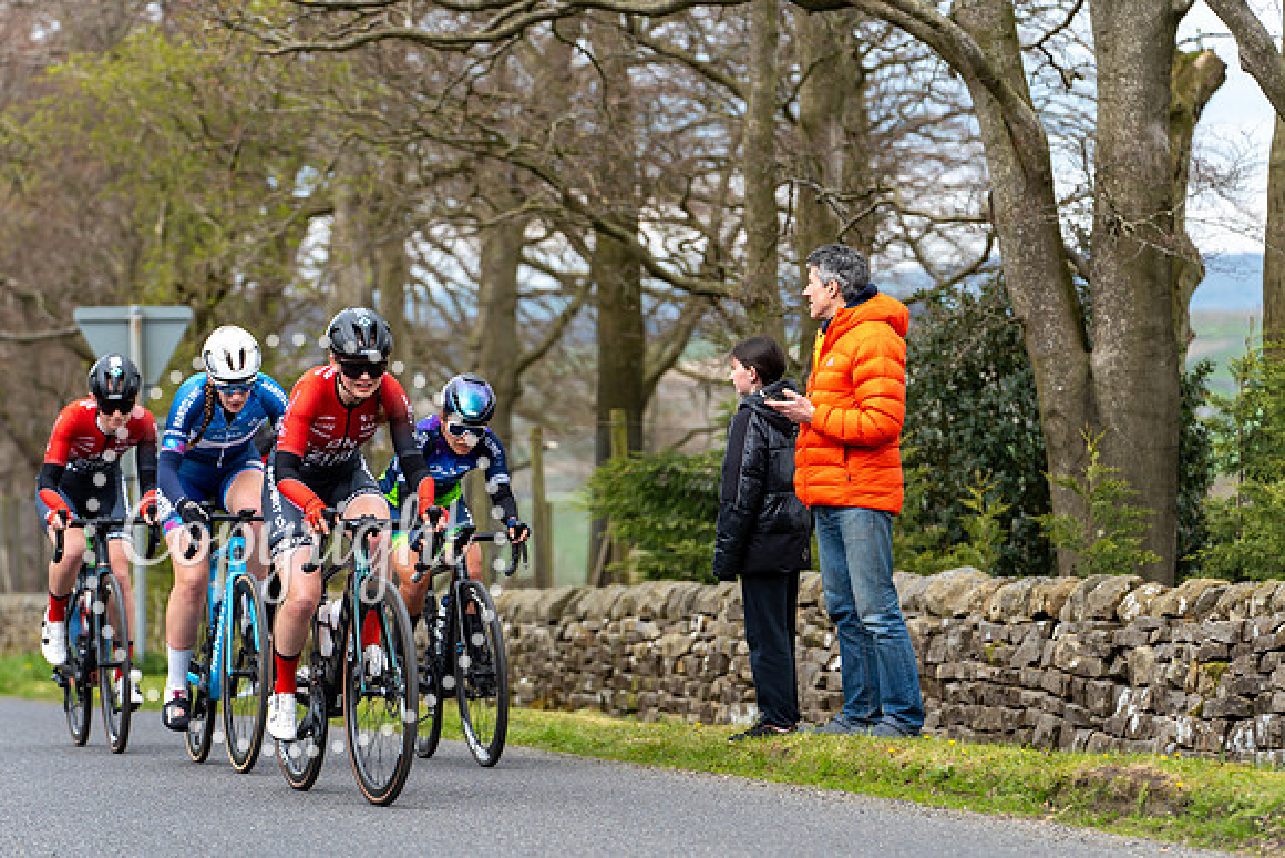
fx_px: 5248
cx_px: 642
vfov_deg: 9.3
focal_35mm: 147
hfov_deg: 14.0
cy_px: 429
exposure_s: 1/640
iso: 200
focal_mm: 147
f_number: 4
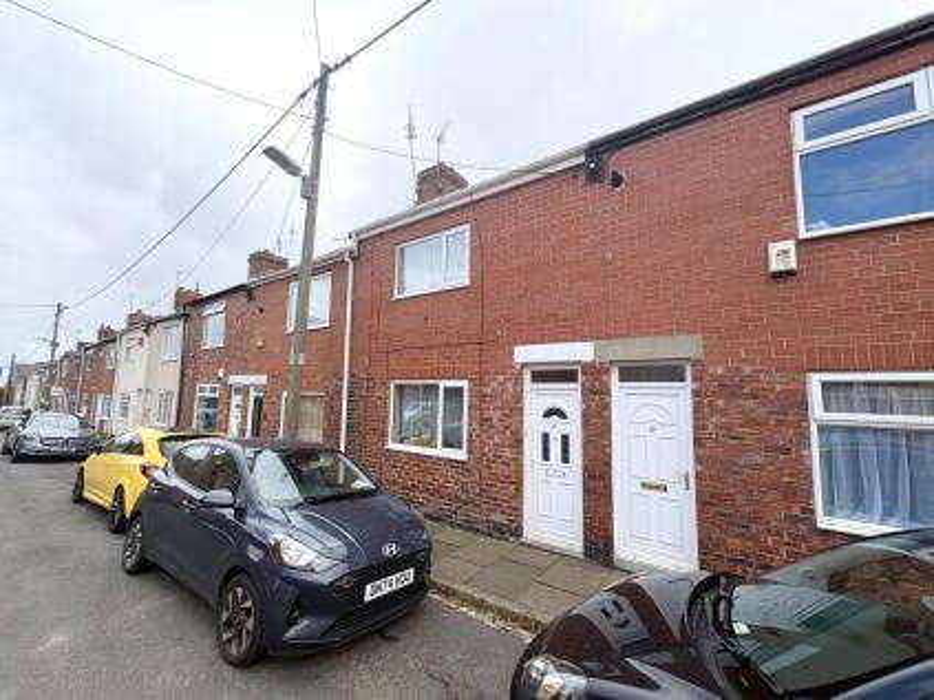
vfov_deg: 85.6
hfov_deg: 102.1
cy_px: 350
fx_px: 378
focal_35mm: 14
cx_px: 467
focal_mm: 2.22
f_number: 2.2
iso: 50
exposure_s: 1/749
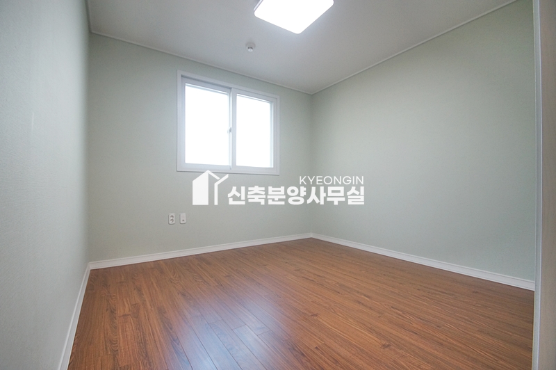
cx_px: 278
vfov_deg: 77.2
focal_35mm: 15
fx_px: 231
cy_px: 185
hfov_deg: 100.4
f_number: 3.5
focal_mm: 10
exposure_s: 1/100
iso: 800
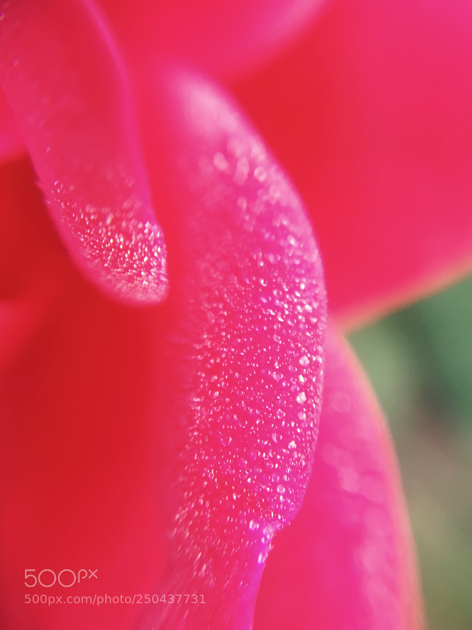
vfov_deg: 61.7
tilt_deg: -54.8
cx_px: 236
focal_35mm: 29
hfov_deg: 48.2
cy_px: 315
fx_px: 527
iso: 50
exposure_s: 1/30
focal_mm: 4.15
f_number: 2.2
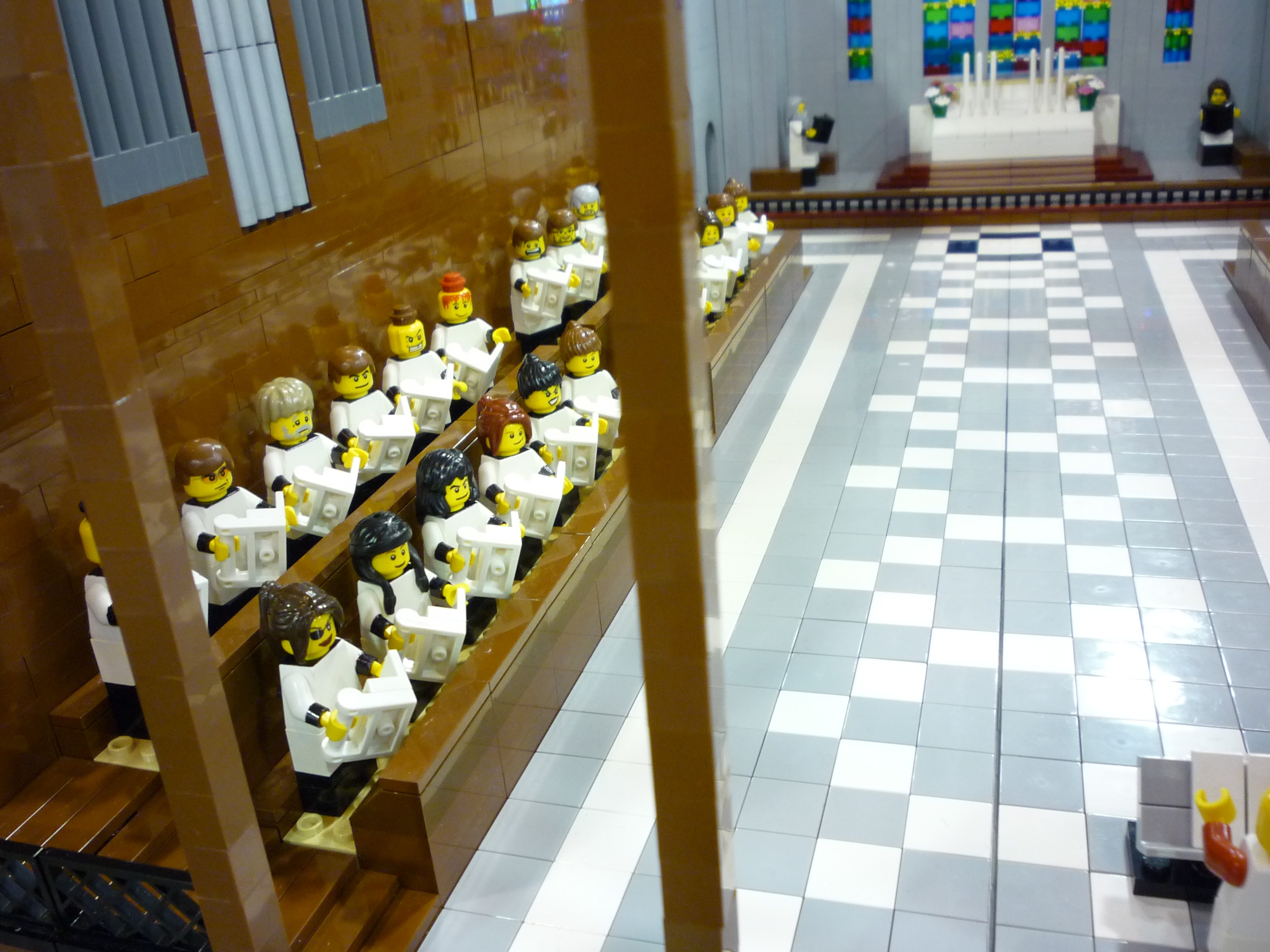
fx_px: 1174
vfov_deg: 44.2
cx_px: 635
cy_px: 476
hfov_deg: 56.8
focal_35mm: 32
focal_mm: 5.2
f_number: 3.3
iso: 250
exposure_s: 1/10
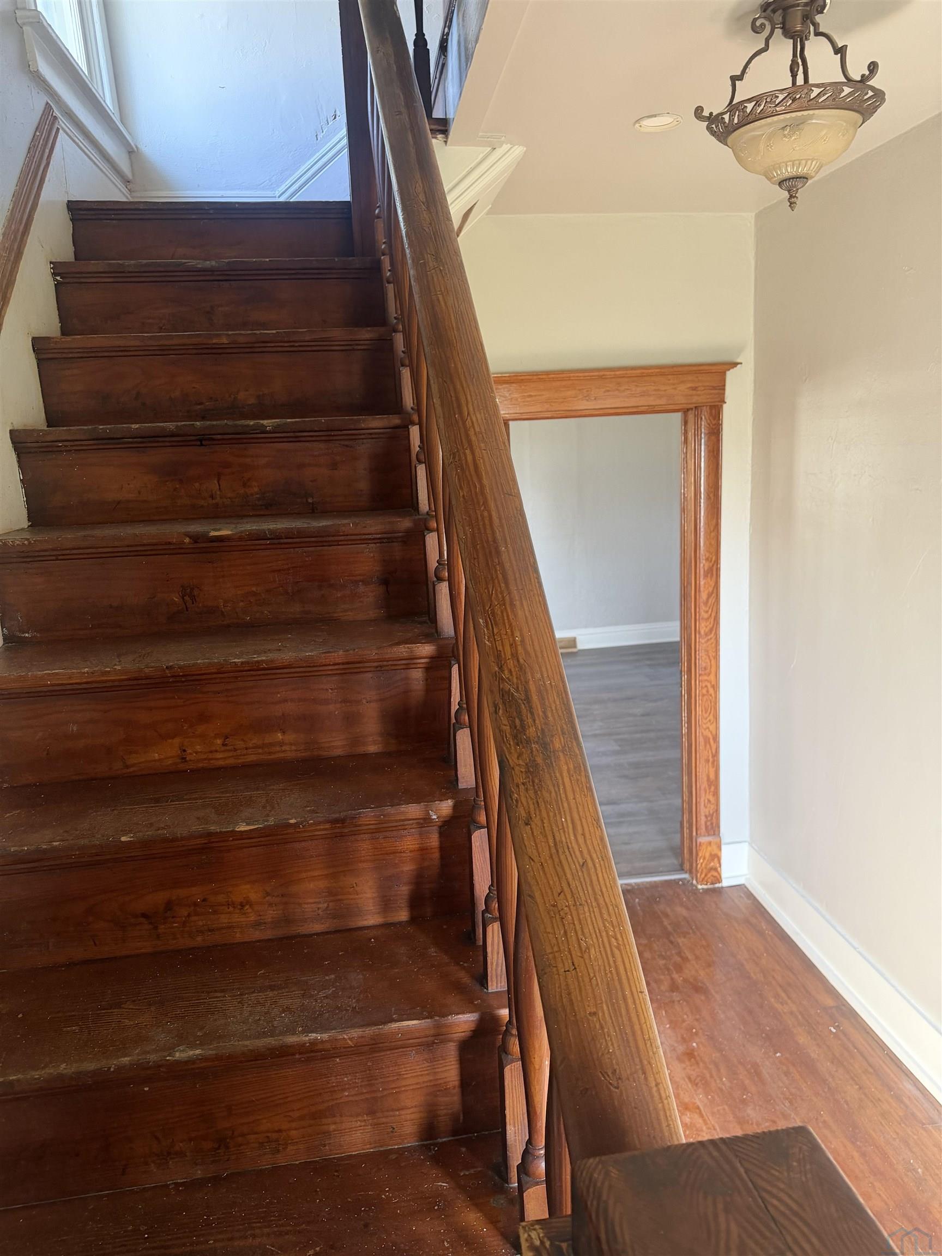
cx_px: 471
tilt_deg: -12.0
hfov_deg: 56.8
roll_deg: +3.3
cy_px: 628
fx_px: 871
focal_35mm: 24
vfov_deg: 71.6
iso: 250
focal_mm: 6.76
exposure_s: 1/60
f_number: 1.78
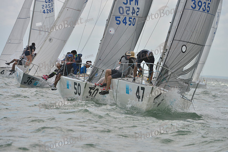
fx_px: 2154
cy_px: 76
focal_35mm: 340
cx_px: 114
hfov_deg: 6.1
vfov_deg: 4.0
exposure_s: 1/1000
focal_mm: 340
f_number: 9
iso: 280
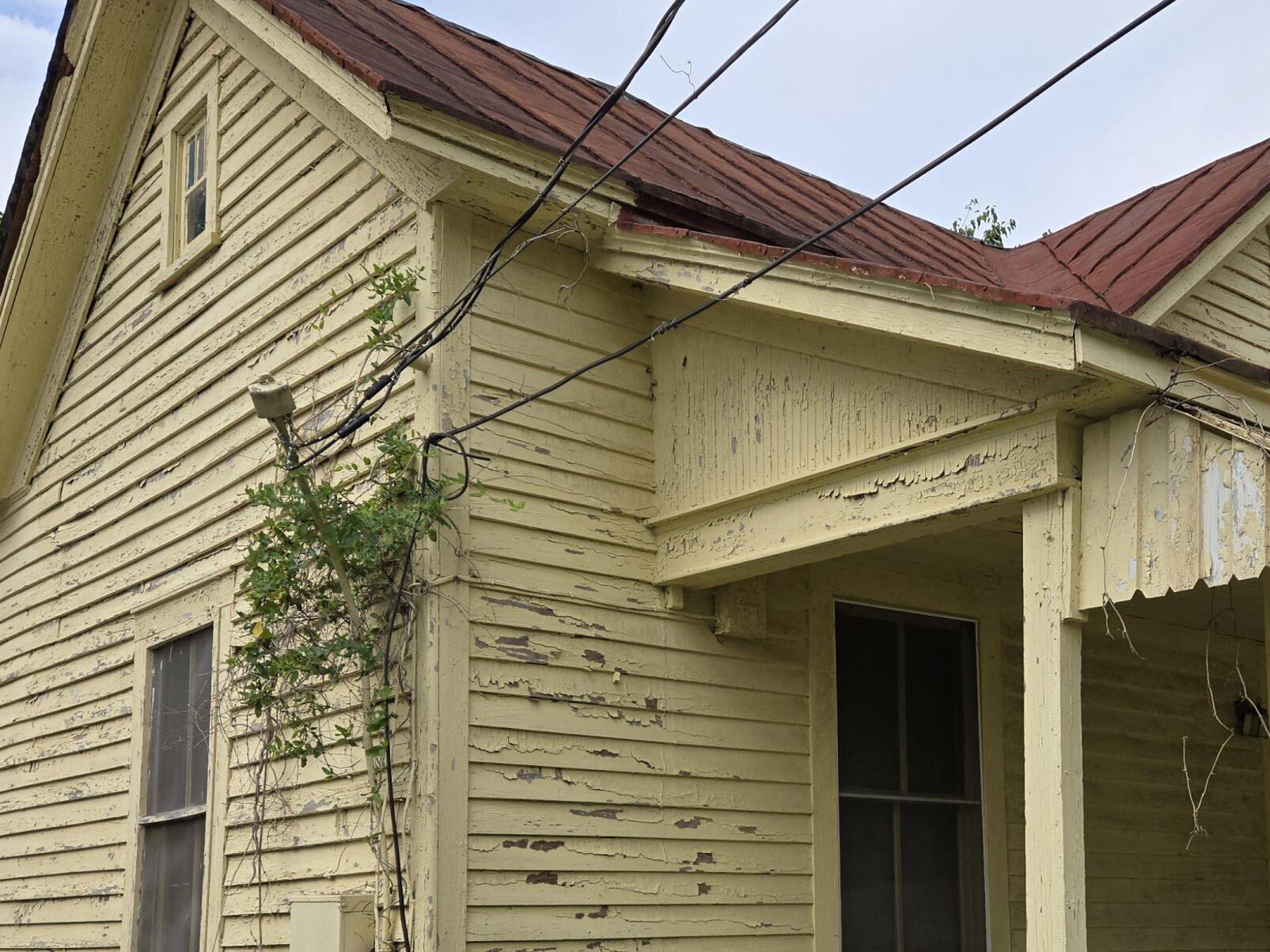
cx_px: 864
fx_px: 1577
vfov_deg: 32.8
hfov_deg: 43.1
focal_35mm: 43
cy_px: 734
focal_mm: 5.4
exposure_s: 1/1542
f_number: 1.8
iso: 25
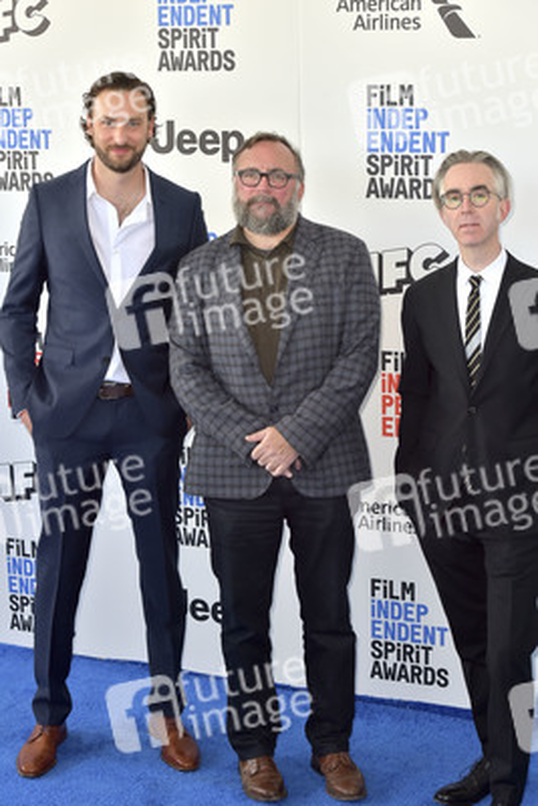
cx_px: 269
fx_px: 1568
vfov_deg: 28.8
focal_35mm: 70
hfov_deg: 19.5
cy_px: 403
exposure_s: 1/320
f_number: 6.3
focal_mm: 70
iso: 500
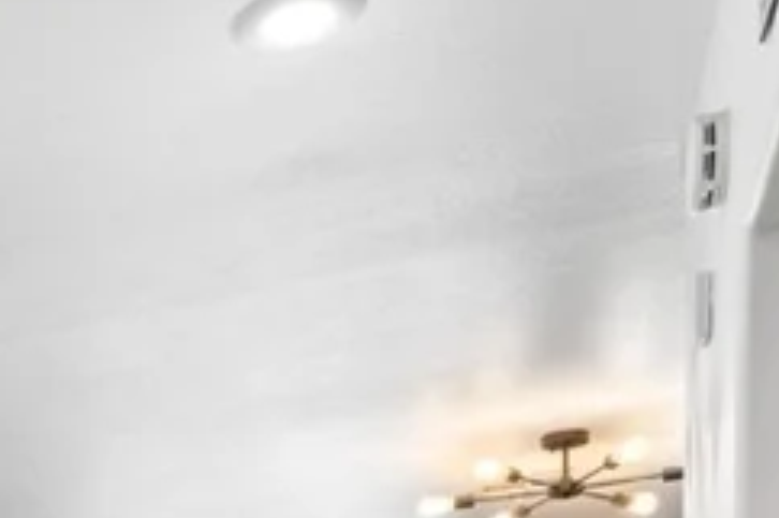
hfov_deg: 22.8
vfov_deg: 16.1
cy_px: 922
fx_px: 1557
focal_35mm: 72
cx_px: -393
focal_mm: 17
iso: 400
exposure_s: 1/50
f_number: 8
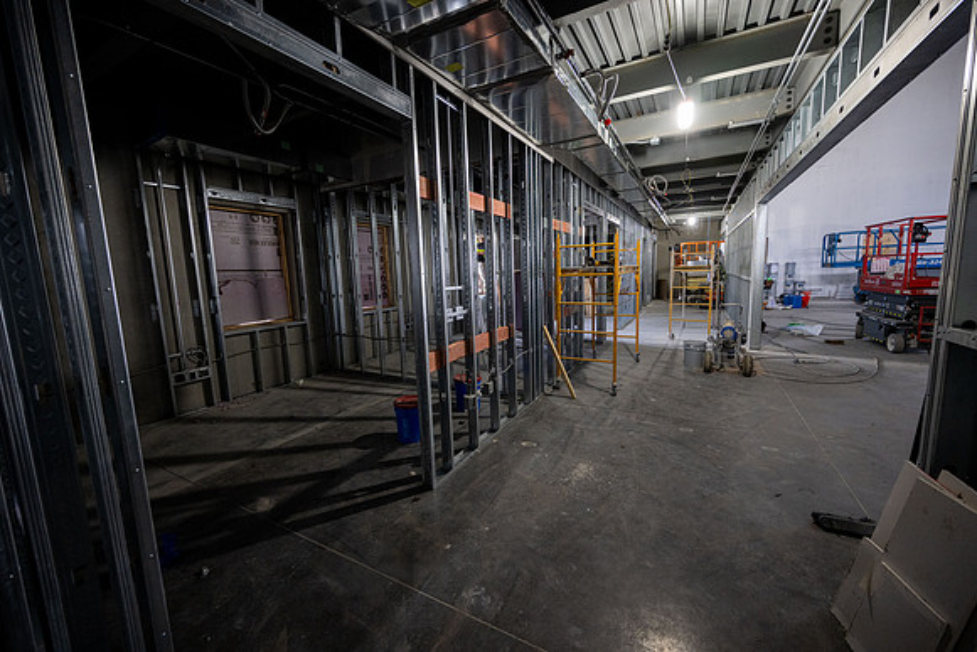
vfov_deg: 81.2
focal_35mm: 14
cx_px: 488
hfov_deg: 104.2
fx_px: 380
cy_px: 326
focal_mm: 14
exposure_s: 1/125
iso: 1600
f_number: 4
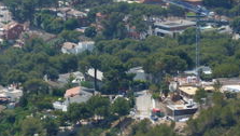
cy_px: 8
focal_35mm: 309
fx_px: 1969
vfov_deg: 3.9
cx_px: 84
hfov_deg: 7.0
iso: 100
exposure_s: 1/800
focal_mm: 23.7
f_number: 4
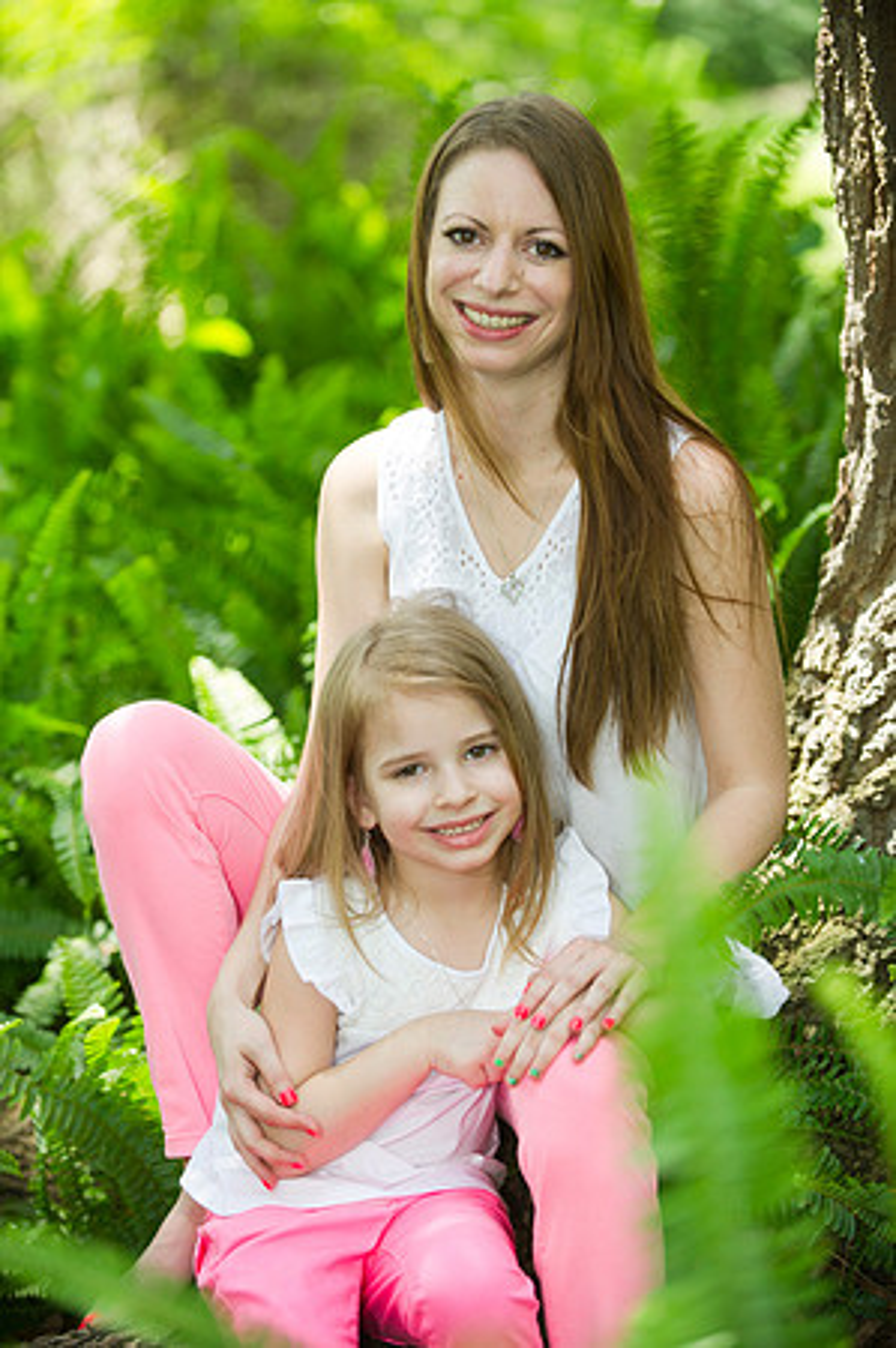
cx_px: 448
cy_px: 674
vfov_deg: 19.5
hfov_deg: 13.0
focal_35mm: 105
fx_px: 3929
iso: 200
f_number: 2.8
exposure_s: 1/200
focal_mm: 105
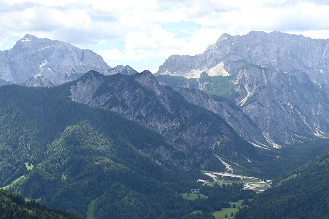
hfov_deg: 28.8
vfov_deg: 19.4
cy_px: 110
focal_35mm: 70
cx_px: 164
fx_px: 640
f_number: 13
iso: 200
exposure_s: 1/160
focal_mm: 70
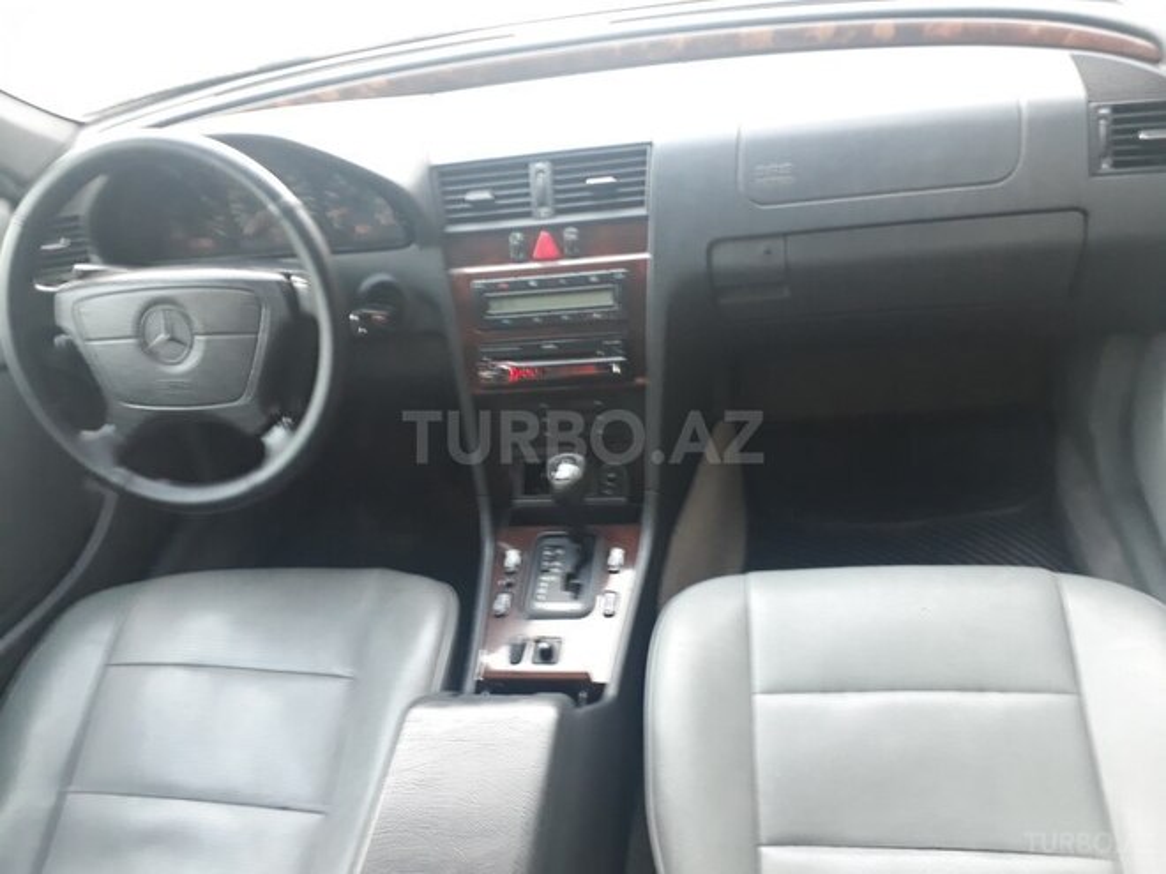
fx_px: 909
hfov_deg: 65.3
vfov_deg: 51.4
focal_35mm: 27
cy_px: 437
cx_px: 583
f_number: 1.9
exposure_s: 1/17
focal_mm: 3.6
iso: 200
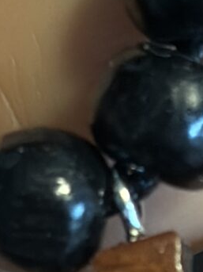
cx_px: 200
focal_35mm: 358
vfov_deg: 5.5
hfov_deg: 4.1
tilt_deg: -36.8
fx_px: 2801
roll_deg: +6.4
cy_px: 250
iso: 320
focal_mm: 6.86
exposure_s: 1/33
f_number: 1.78
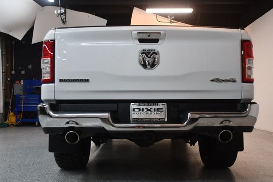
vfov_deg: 34.1
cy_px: 86
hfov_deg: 49.6
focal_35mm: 39
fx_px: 295
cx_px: 142
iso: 1400
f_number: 3.8
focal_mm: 24
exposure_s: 1/125
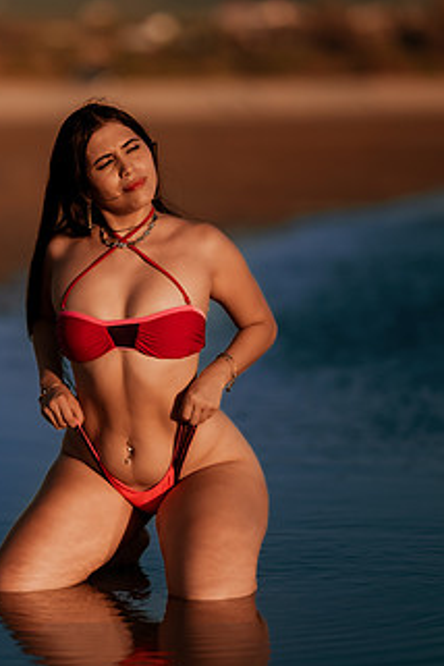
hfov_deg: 7.3
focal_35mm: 189
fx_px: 3496
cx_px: 164
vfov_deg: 10.9
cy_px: 330
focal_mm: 135
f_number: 1.8
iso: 100
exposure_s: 1/5000
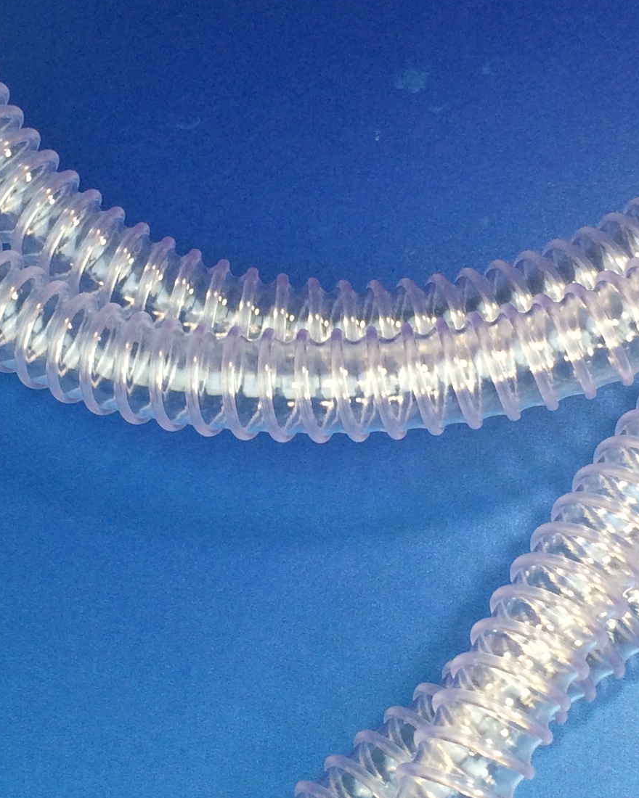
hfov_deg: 18.3
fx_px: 1986
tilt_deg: -70.0
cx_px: 257
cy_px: 367
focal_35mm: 84
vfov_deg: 22.7
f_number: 2.2
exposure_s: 1/100
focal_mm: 4.15
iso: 50
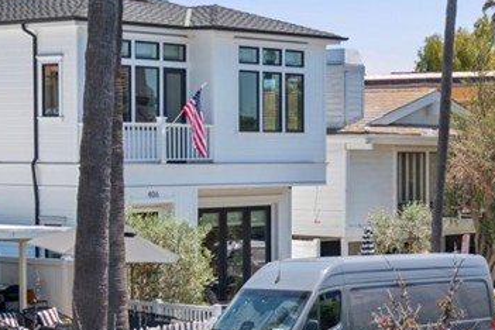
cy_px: 177
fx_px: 1444
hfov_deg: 18.9
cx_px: 503
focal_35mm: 105
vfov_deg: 13.0
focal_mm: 24
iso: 200
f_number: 8
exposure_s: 1/400
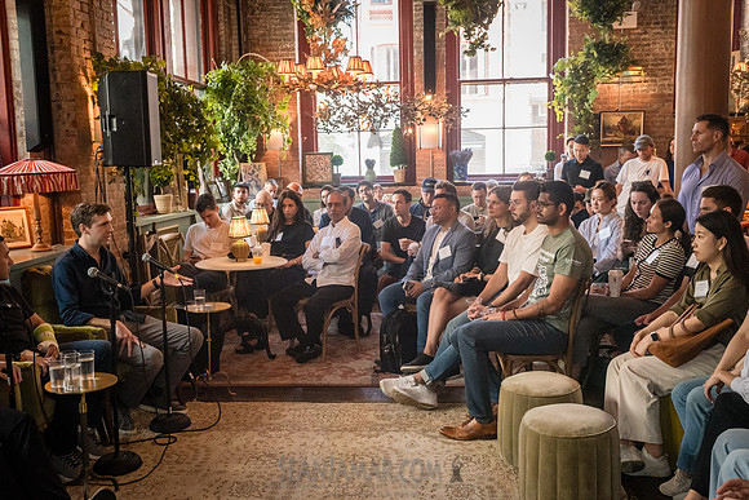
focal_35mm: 35
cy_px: 250
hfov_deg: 54.4
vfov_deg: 37.9
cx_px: 374
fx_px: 728
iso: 4000
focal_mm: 35
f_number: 5.6
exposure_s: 1/200
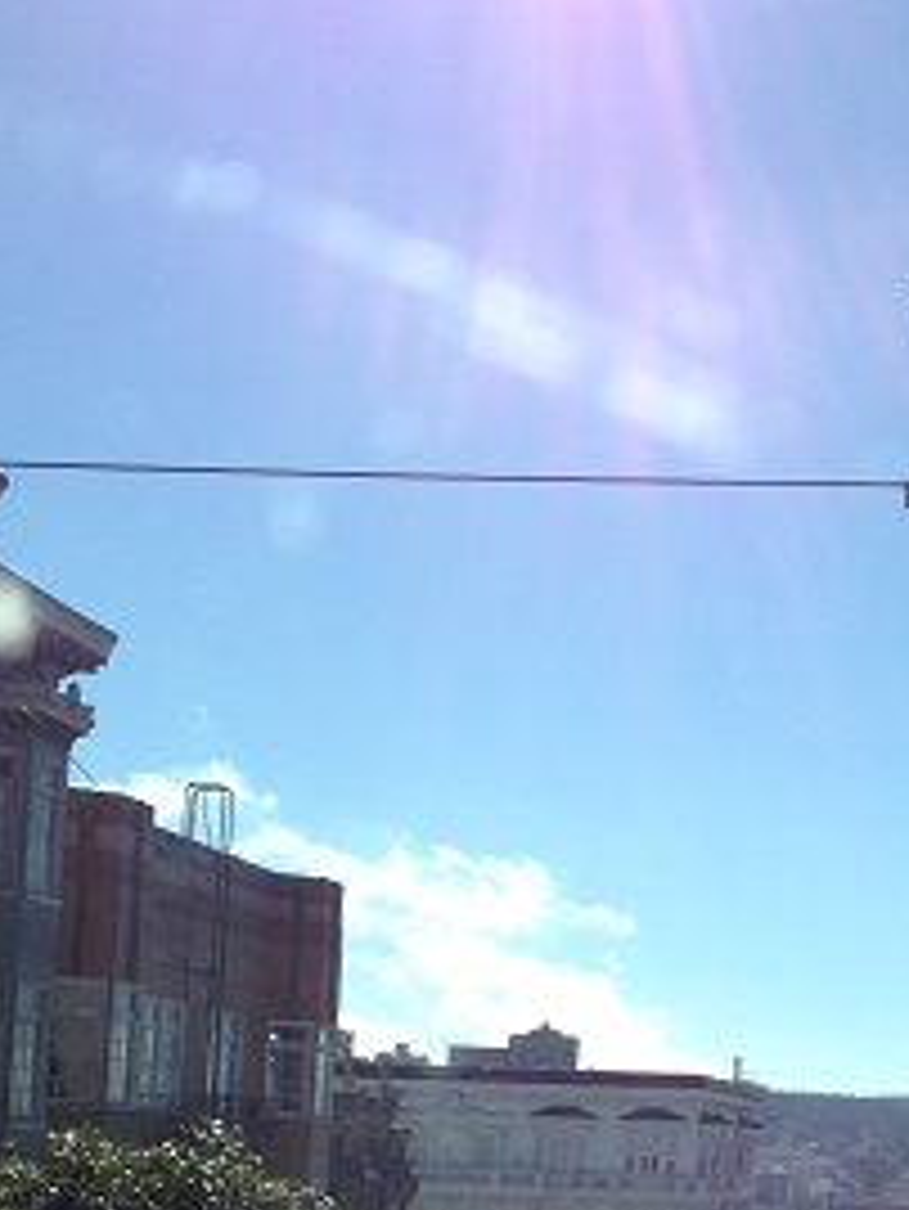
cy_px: 1084
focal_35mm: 78
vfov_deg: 24.3
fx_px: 2729
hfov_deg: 18.7
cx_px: 716
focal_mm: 4.28
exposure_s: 1/2304
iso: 50
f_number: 2.4
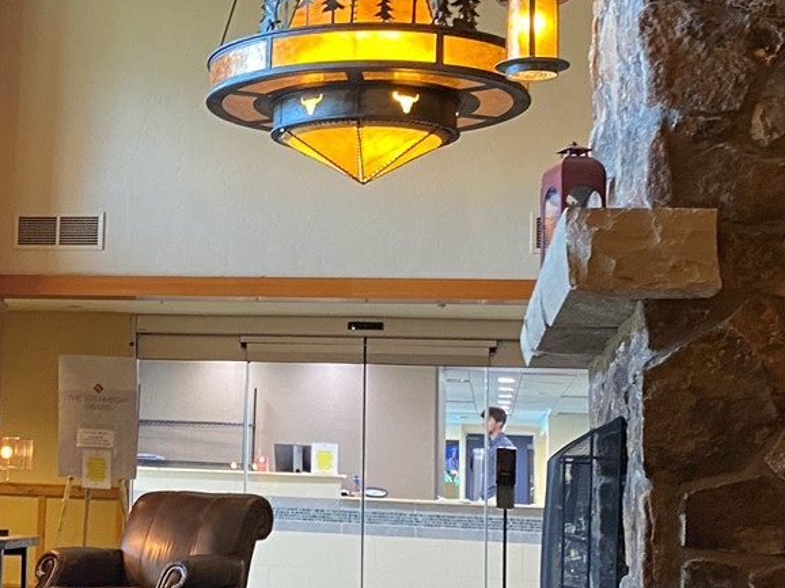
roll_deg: -1.8
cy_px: 300
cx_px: 117
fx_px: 1632
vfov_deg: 20.4
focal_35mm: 72
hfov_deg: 26.4
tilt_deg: +3.4
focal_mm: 4.25
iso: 320
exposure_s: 1/40
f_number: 1.8
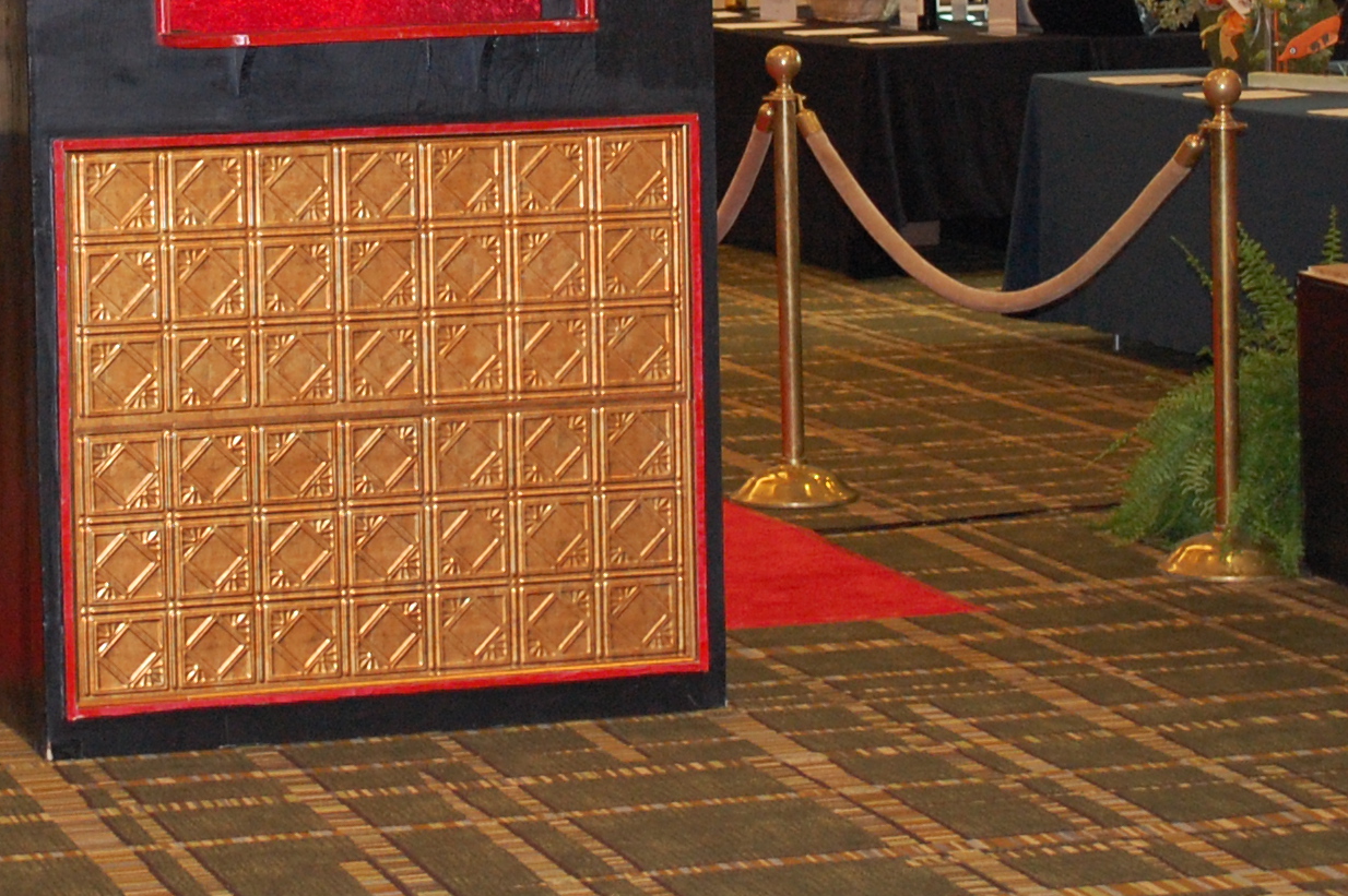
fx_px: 4378
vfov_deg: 11.6
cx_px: 367
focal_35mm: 117
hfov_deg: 17.4
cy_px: -17
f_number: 5
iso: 900
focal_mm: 32
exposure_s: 1/60
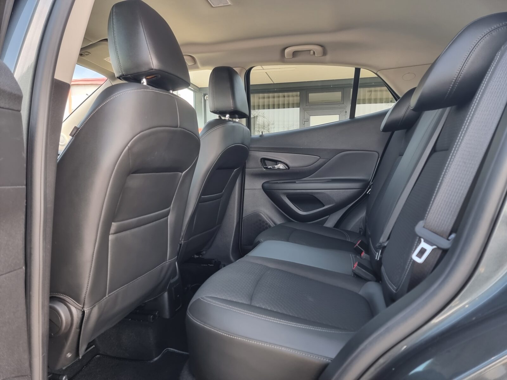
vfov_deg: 56.8
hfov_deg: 71.6
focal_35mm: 24
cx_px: 254
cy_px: 190
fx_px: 352
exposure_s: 1/100
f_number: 1.8
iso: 100
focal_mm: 6.7
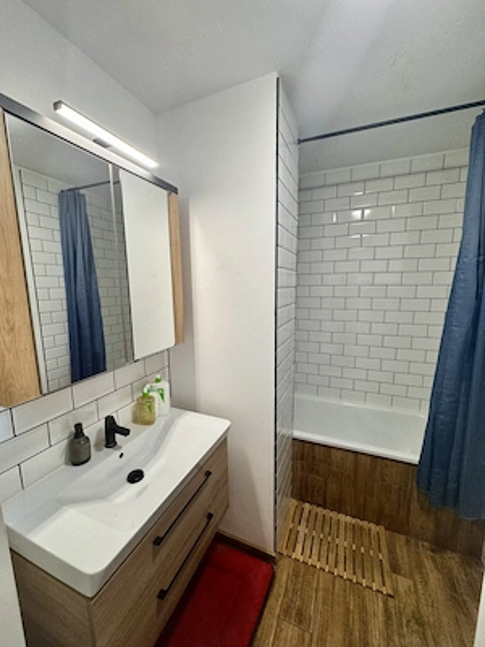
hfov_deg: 85.7
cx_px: 242
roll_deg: +0.5
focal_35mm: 14
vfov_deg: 102.1
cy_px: 324
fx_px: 262
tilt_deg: -9.5
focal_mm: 2.22
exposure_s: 1/100
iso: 125
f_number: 2.2
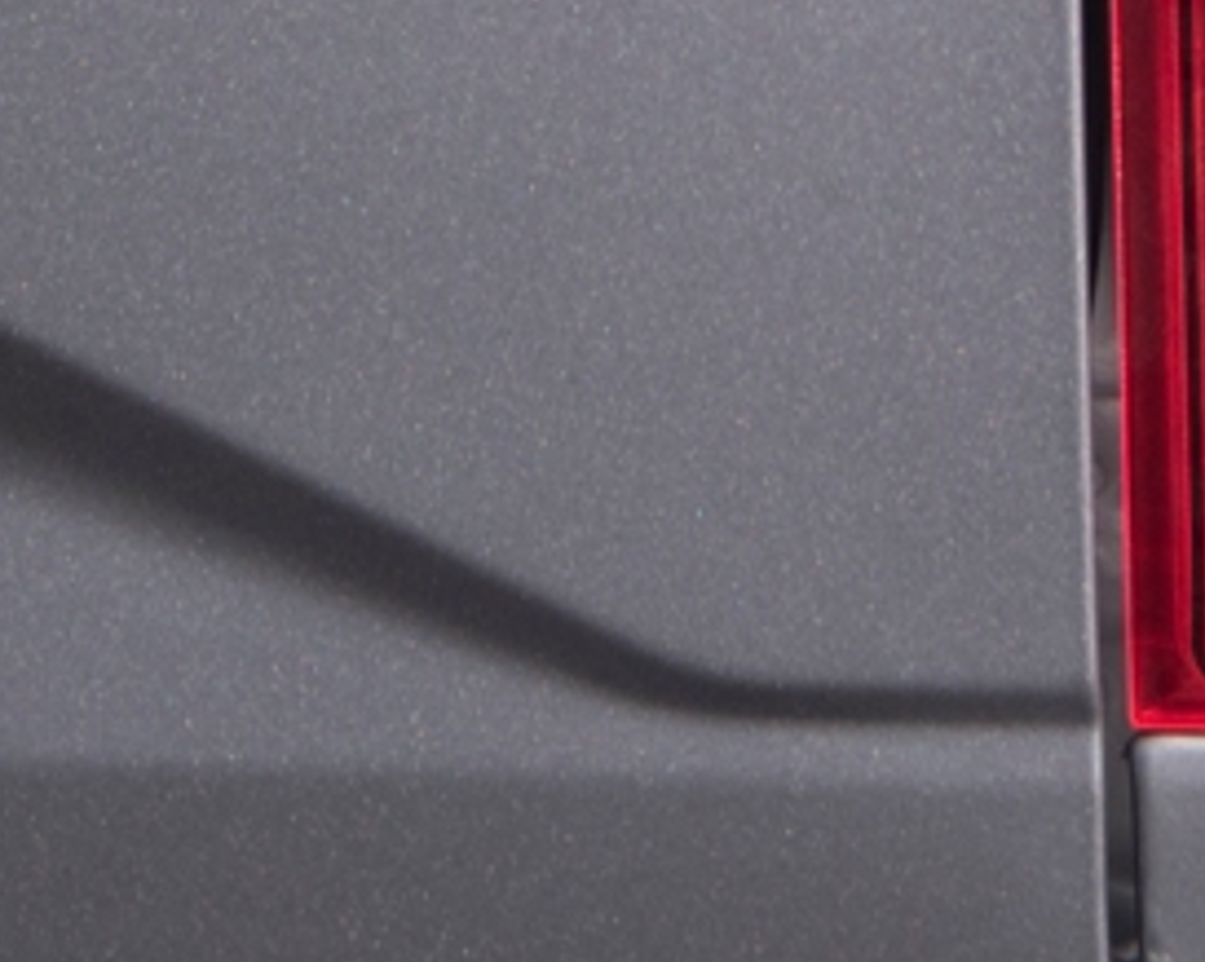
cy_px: -1399
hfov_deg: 3.3
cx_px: 530
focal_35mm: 579
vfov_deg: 2.6
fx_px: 20634
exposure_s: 1/200
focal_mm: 100
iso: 400
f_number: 5.6
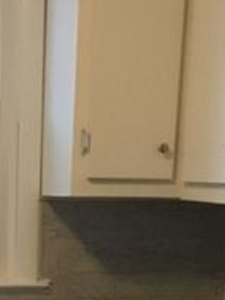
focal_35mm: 126
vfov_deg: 14.0
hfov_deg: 11.6
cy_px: 525
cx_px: -8
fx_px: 1091
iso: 160
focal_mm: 3.3
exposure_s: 1/30
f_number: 2.4
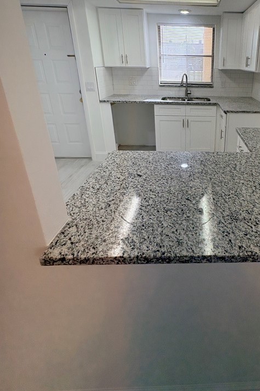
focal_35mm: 21
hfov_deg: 55.9
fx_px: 228
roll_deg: -1.9
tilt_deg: -20.3
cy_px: 146
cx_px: 202
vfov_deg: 79.7
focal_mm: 2.22
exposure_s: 1/127
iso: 64
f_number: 2.2
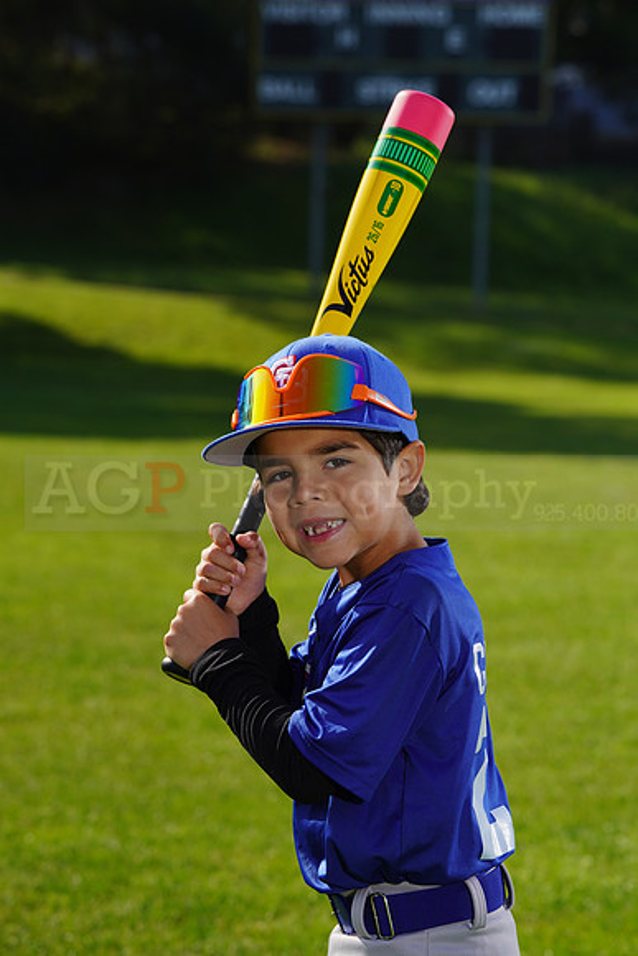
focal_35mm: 169
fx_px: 4490
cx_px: 319
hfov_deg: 8.1
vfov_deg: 12.2
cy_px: 478
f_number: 10
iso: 100
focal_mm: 169
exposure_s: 1/250
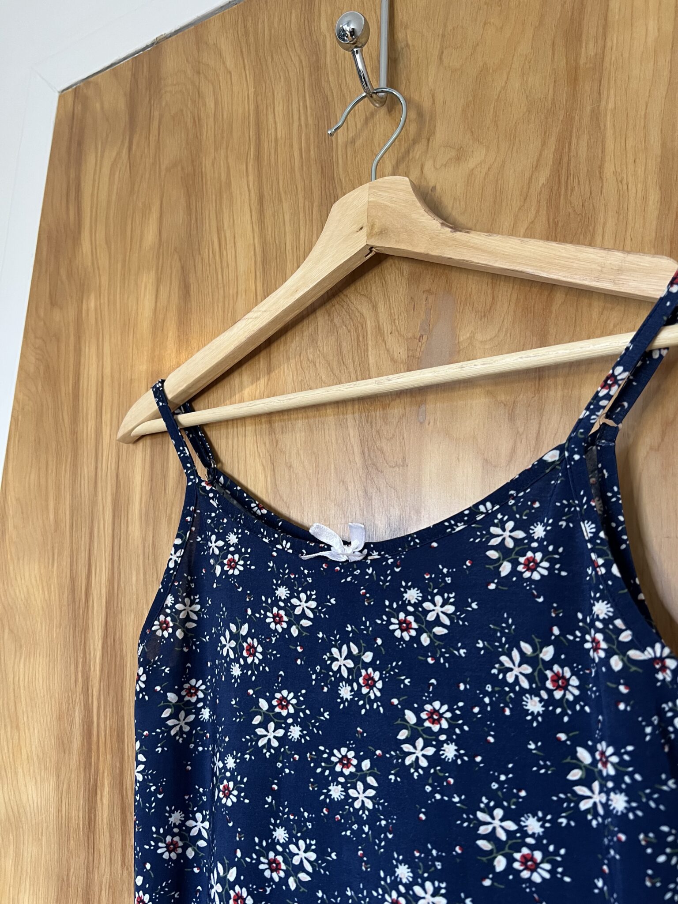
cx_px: 339
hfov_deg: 53.1
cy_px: 452
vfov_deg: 67.3
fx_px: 679
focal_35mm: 26
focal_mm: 5.7
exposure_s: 1/60
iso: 200
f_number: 1.5
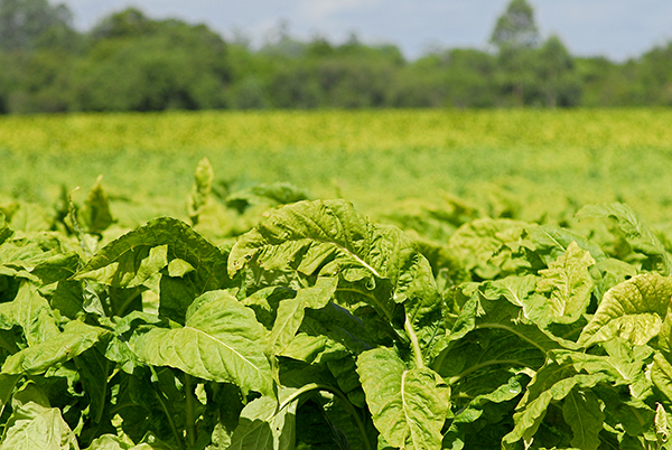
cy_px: 225
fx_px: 5328
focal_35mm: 285
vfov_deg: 4.8
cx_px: 336
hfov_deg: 7.2
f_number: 5.6
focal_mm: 190
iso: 200
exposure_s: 1/1000
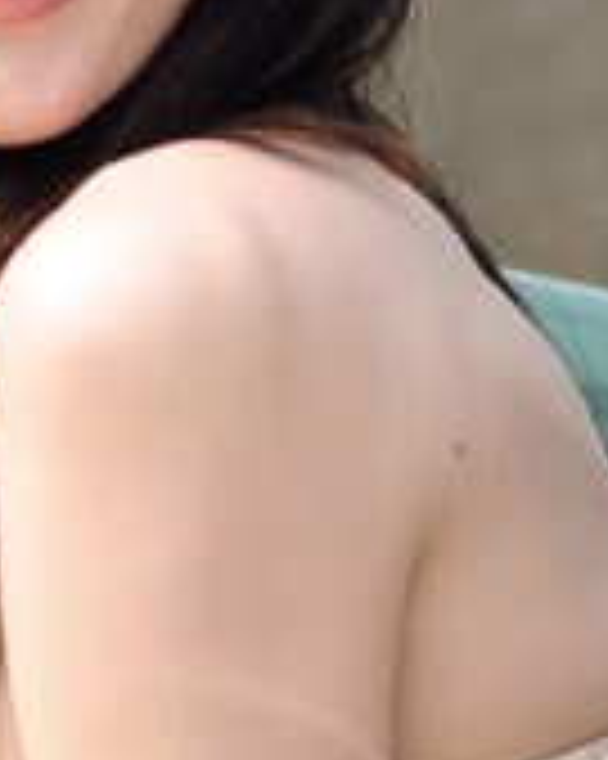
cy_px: 704
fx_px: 7497
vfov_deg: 5.8
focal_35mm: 333
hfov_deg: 4.6
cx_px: 81
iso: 200
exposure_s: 1/1250
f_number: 2.8
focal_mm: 50
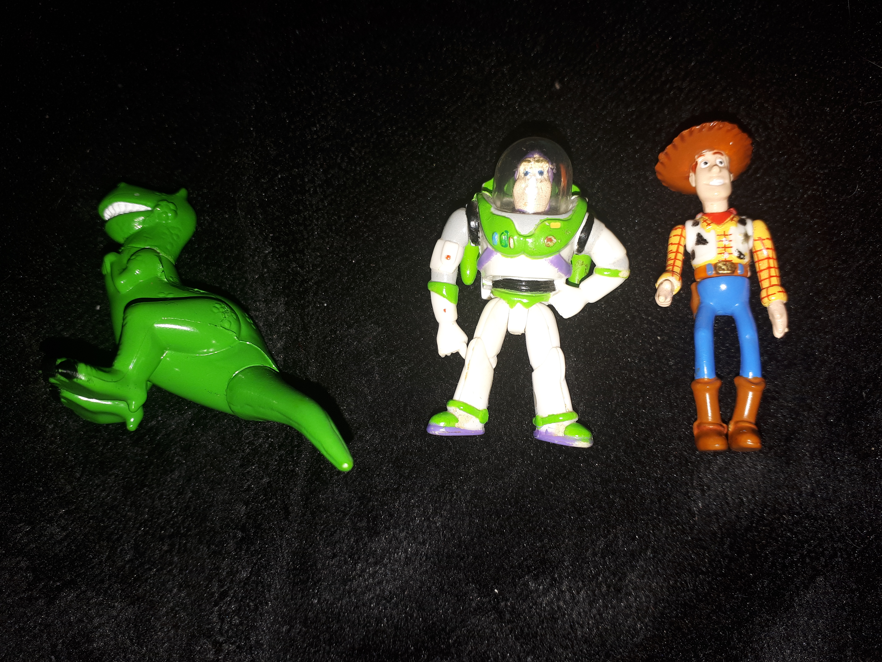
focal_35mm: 27
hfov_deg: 65.3
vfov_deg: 51.4
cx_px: 441
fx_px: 688
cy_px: 331
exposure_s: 1/185
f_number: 1.9
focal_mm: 3.6
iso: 40
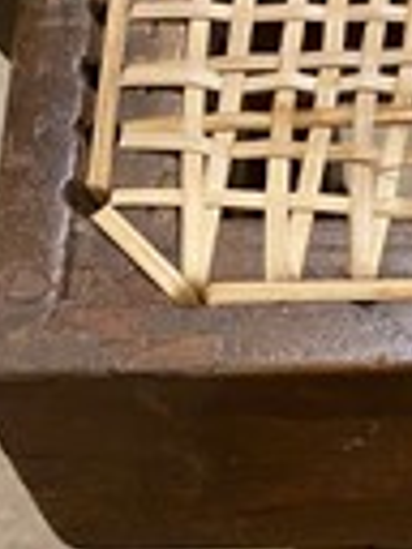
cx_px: 536
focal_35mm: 81
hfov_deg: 17.1
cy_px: 656
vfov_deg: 22.3
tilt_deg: -65.1
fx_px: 1285
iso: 320
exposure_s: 1/50
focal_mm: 4.25
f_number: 1.8
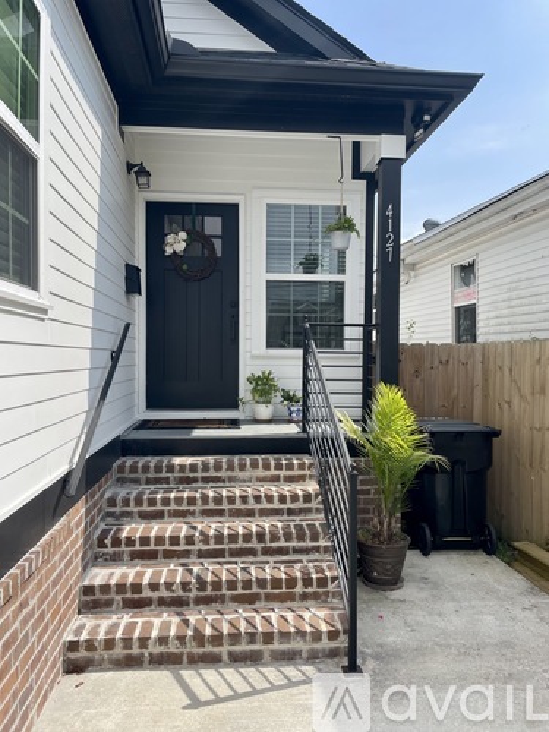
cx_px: 274
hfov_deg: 53.1
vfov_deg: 67.3
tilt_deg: -1.1
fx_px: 550
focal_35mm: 26
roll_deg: -0.2
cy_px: 366
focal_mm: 4.2
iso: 32
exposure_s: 1/3861
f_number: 1.6
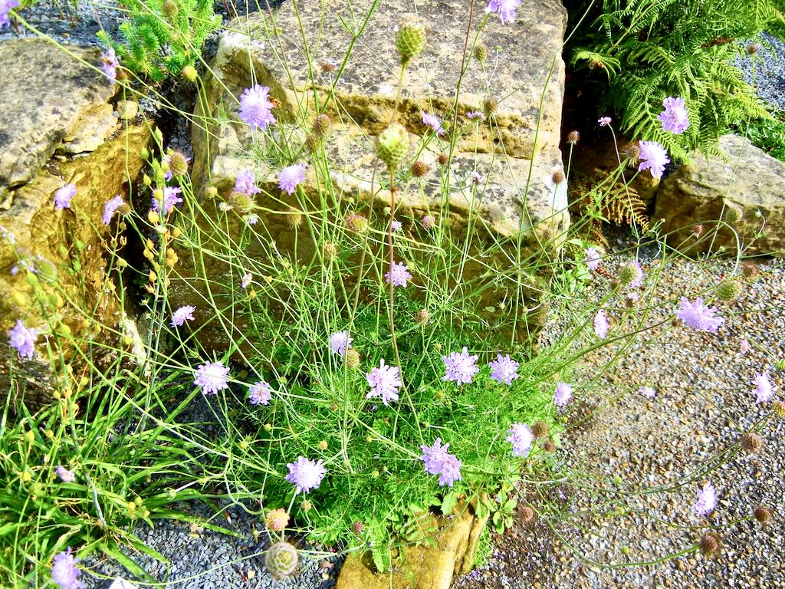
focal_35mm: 30
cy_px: 294
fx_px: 680
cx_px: 392
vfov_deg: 46.8
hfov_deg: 60.0
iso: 160
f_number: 3.5
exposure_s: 1/446
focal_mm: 5.4
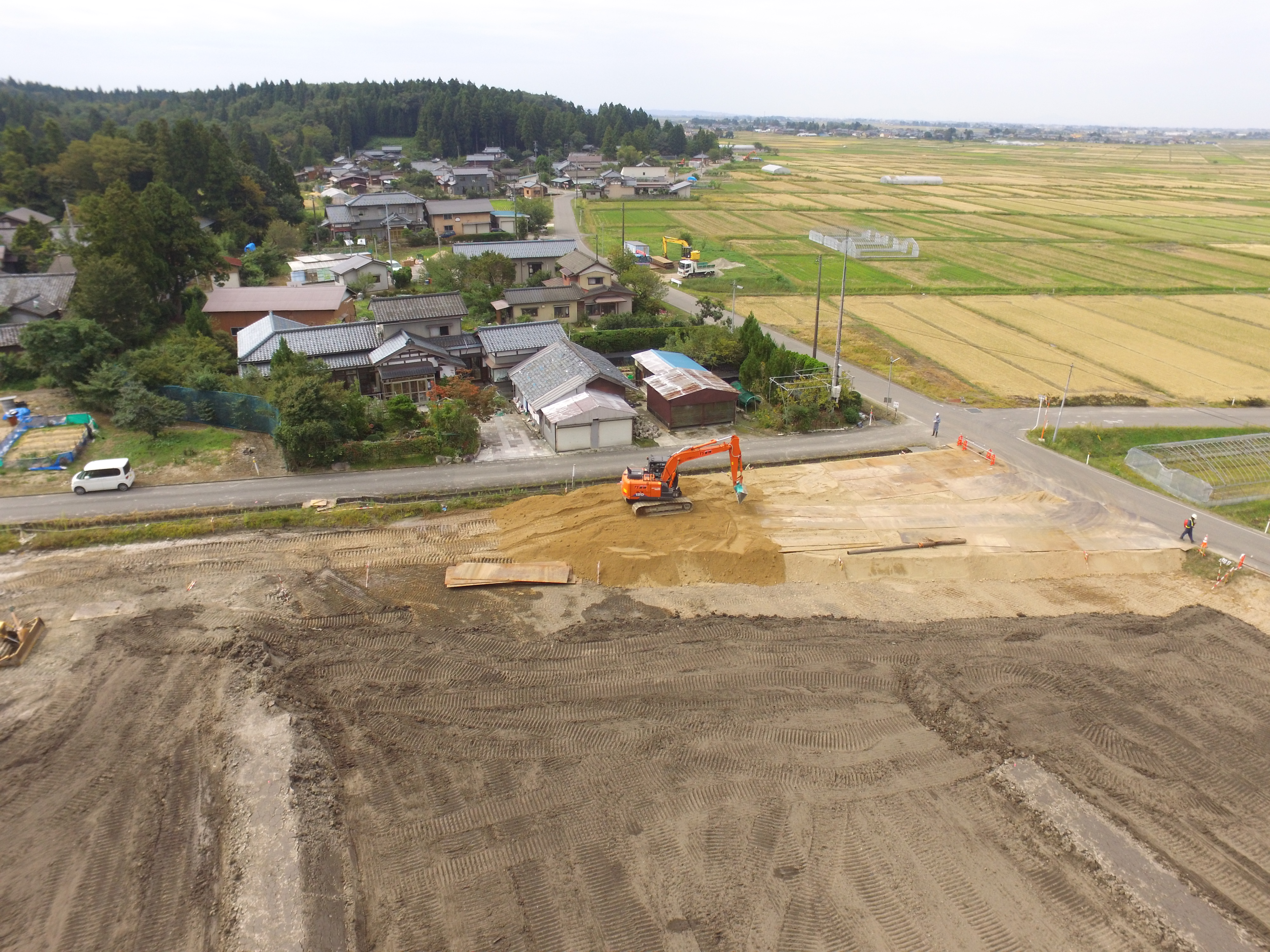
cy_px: 476
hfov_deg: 81.7
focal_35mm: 20
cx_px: 635
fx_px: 734
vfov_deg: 66.0
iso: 100
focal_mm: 3.61
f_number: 2.8
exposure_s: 1/871
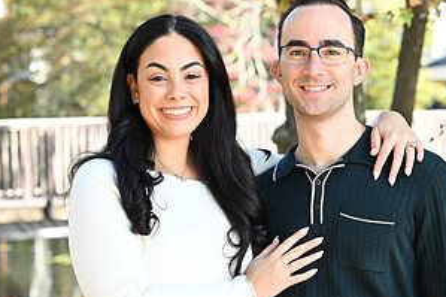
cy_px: 190
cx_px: 249
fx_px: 2043
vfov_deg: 8.3
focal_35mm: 165
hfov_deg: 12.5
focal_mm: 85
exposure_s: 1/160
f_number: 5.6
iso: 320
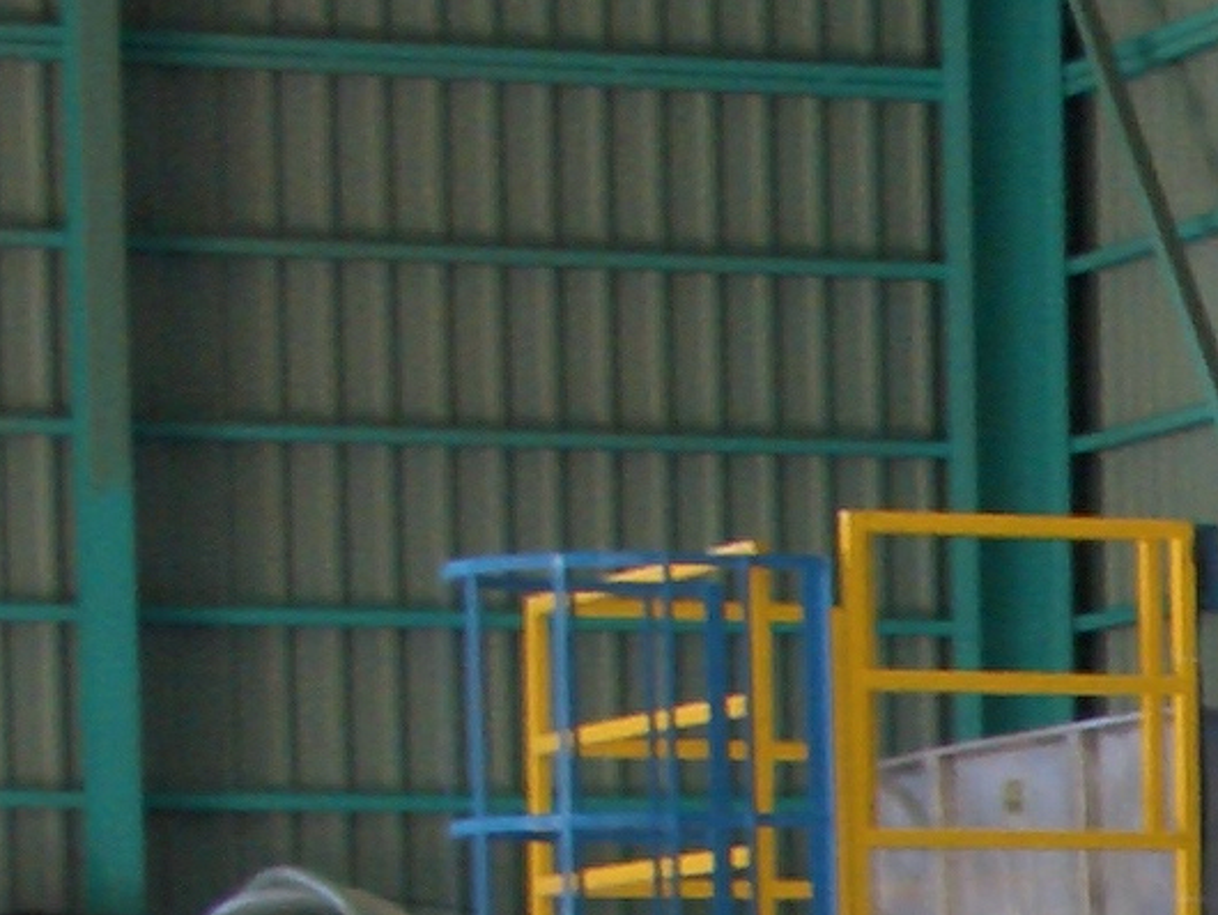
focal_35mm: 169
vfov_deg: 8.3
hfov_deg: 10.3
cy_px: 1982
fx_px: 5949
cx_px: 2767
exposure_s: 1/80
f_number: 2.6
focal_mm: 5.8
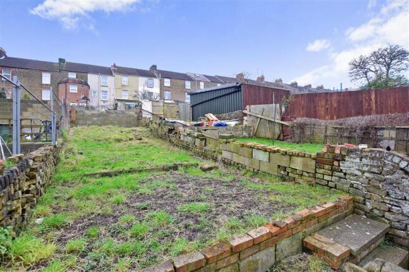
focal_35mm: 16
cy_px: 136
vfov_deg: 72.0
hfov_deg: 95.0
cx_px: 204
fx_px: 187
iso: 400
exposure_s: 1/100
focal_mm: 11
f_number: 5
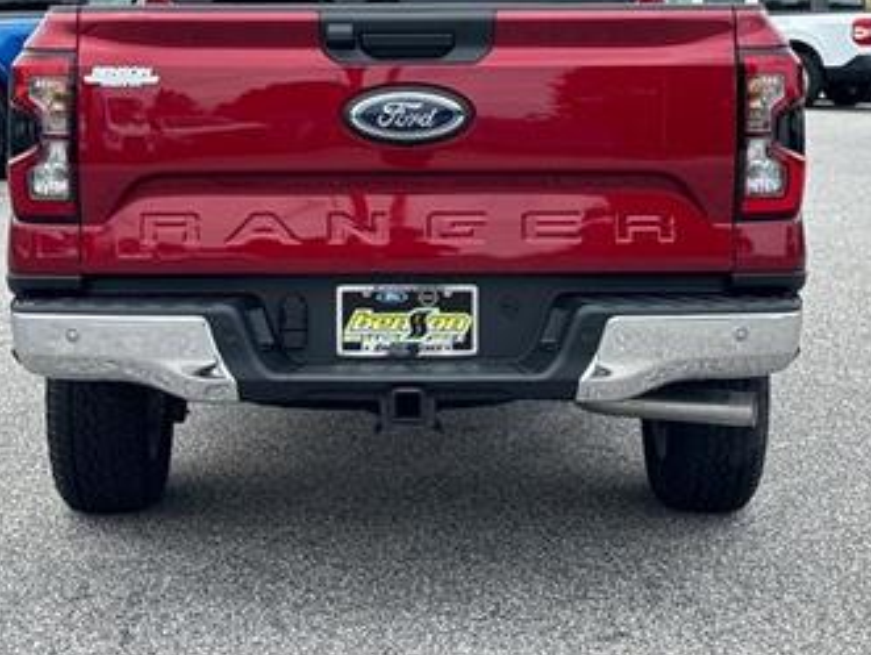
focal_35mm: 73
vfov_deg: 20.1
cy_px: 174
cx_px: 403
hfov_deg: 26.6
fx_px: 1839
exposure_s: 1/1984
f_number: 1.78
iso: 64
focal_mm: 6.76
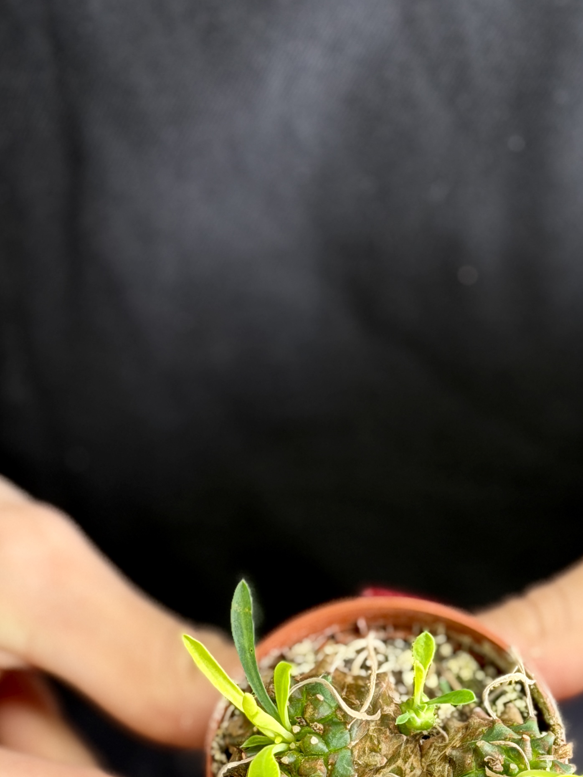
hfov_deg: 14.2
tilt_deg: -39.6
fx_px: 2335
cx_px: 357
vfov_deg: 18.7
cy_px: 625
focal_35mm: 104
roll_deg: +1.2
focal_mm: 6.76
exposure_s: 1/68
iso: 100
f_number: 1.78
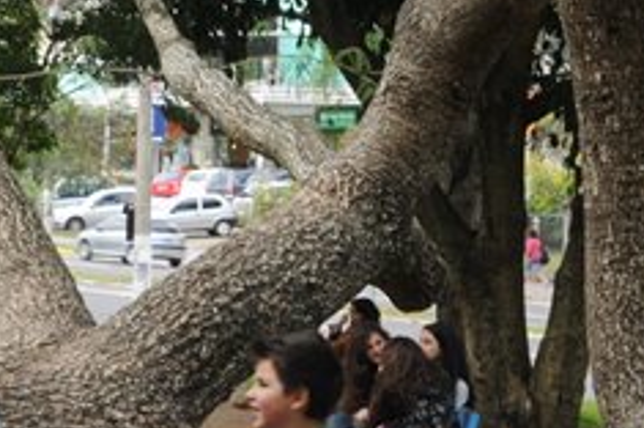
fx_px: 2994
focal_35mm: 168
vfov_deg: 8.2
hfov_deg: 11.8
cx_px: -303
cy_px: 265
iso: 640
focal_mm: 35
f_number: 10
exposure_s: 1/60
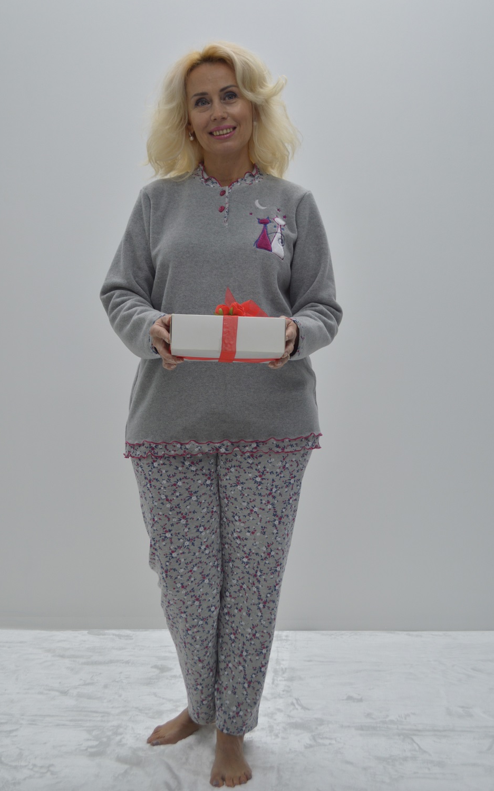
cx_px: 254
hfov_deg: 26.3
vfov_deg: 41.1
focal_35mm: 49
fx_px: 1055
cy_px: 395
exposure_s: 1/30
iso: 100
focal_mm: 32
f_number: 4.8
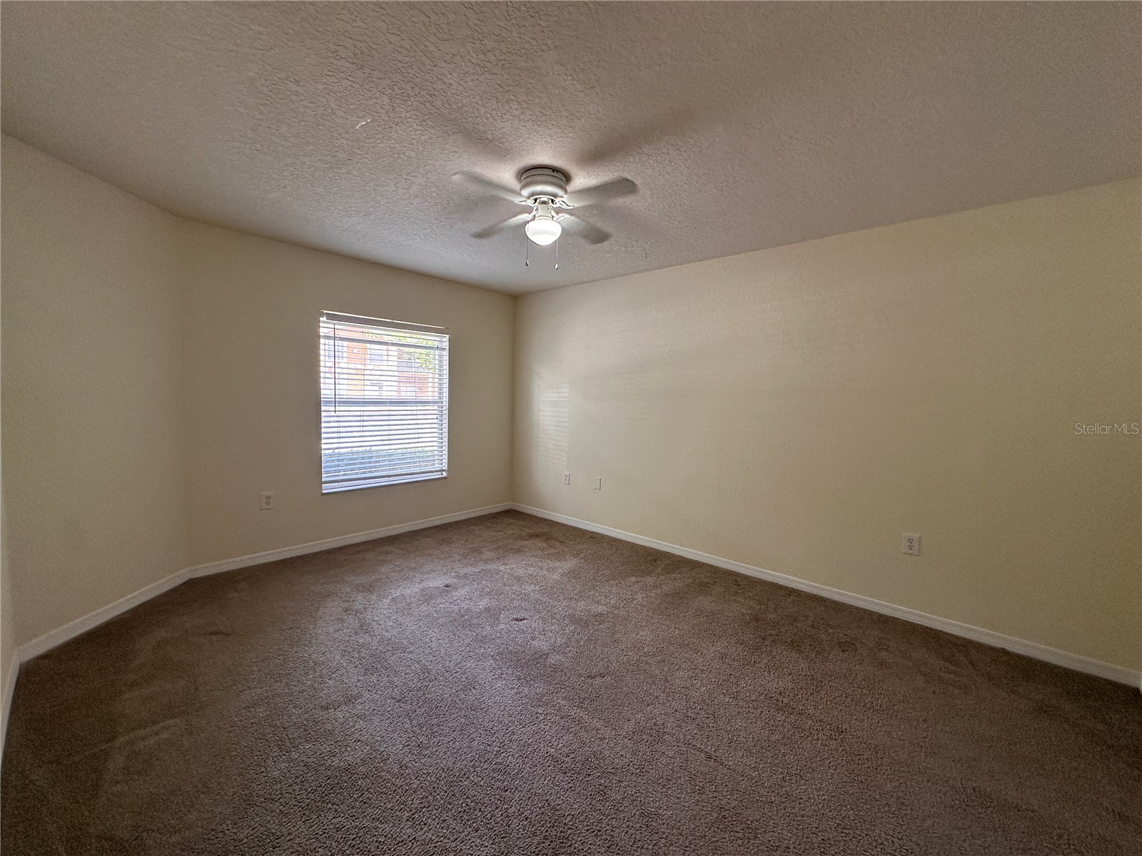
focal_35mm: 14
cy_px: 428
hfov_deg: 102.1
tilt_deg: -3.5
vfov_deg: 85.7
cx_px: 571
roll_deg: -2.2
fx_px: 462
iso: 160
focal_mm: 2.22
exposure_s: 1/120
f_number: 2.2
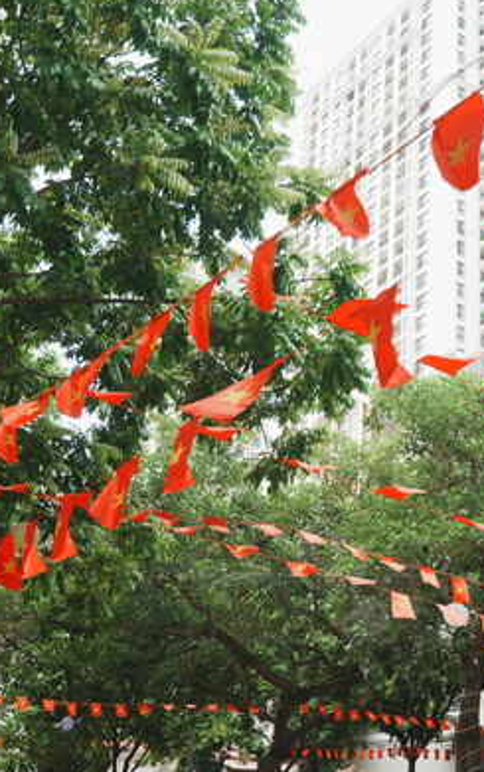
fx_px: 1053
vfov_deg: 40.3
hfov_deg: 25.3
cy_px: 383
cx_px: 409
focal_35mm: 50
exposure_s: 1/400
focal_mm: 32
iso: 320
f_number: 4
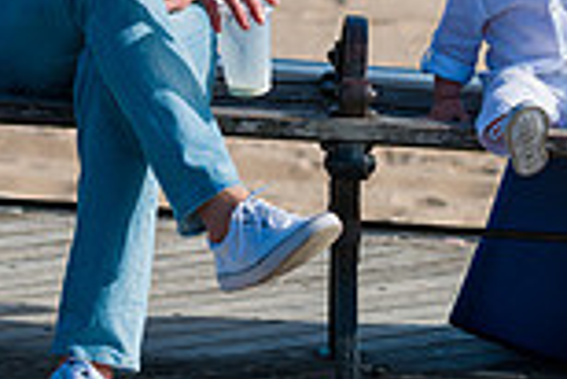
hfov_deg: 5.8
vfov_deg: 3.9
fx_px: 5628
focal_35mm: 357
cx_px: 493
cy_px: -29
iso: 200
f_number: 4
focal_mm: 95
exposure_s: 1/4000
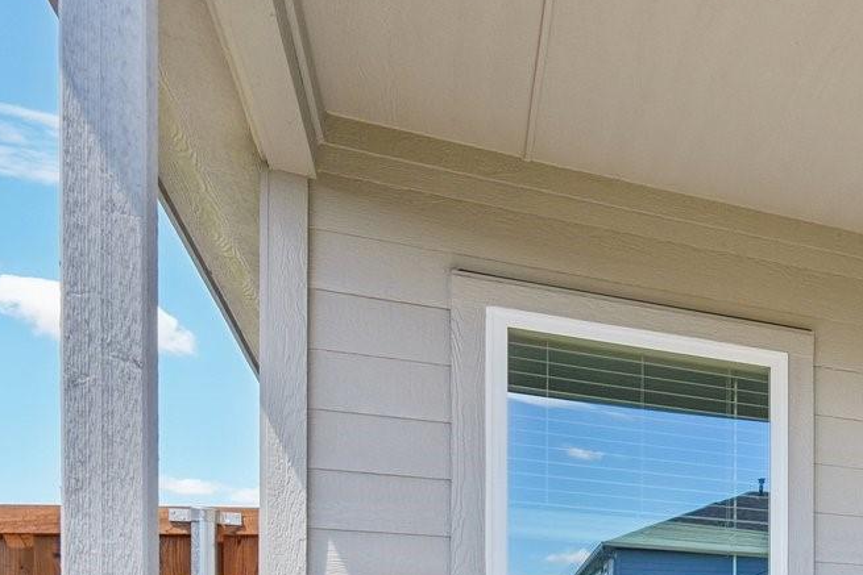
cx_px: 1265
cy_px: 712
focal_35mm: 50
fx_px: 1199
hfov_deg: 28.0
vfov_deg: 24.2
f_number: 8
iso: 100
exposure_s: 1/100
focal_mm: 16
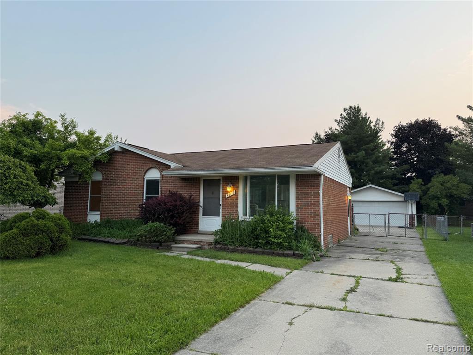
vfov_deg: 56.8
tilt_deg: +4.7
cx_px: 236
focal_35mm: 24
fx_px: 328
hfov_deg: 71.6
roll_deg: -1.1
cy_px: 178
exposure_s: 1/204
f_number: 1.78
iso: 64
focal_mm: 6.76
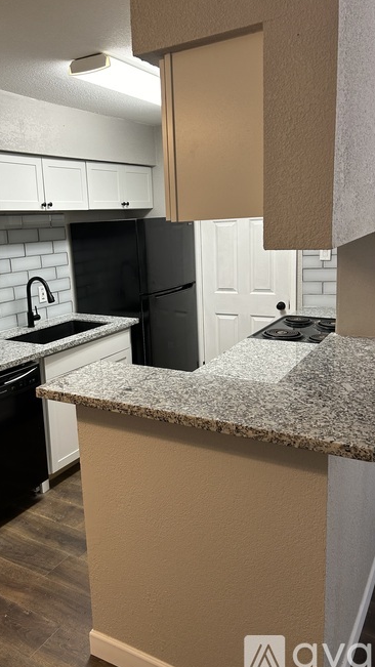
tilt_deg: -11.2
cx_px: 154
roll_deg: +2.2
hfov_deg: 40.0
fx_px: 513
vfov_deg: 66.1
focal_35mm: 29
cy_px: 335
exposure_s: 1/60
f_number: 1.5
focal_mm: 5.7
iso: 100
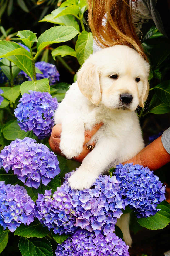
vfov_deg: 27.0
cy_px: 128
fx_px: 532
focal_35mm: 75
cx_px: 85
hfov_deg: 18.2
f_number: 3.5
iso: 800
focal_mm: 50
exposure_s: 1/1000
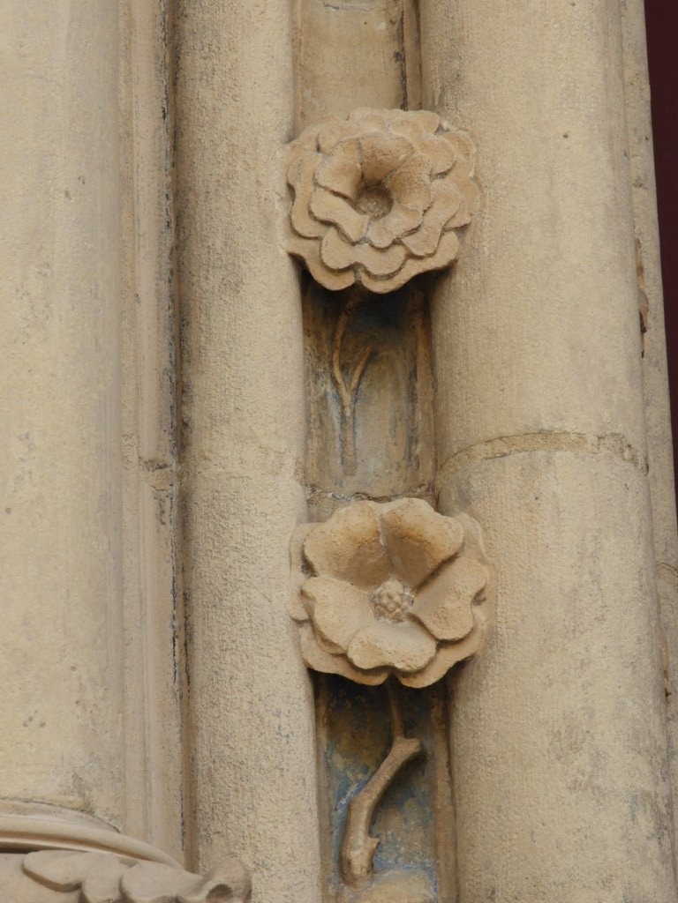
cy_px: 452
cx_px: 339
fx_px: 4701
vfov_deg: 11.0
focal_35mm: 180
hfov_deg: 8.2
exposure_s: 1/60
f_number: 5.3
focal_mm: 32.2
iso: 110
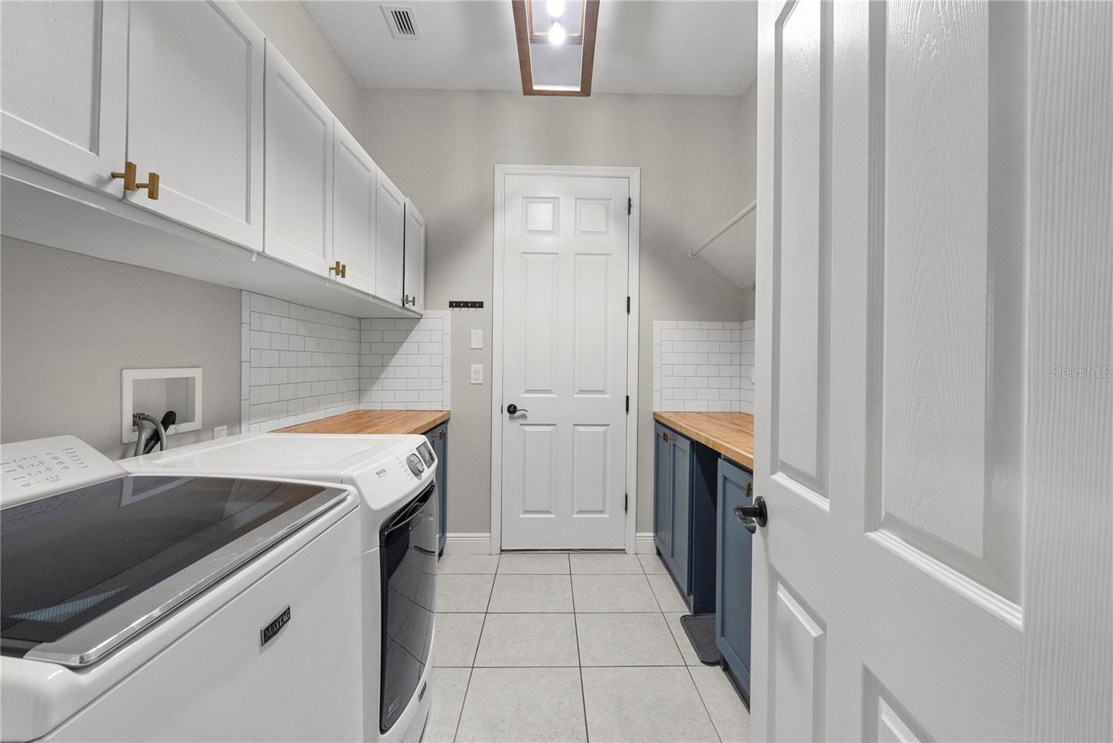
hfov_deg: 96.7
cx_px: 556
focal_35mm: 16
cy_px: 372
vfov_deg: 73.8
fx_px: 495
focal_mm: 16
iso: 2000
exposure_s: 1/6
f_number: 9
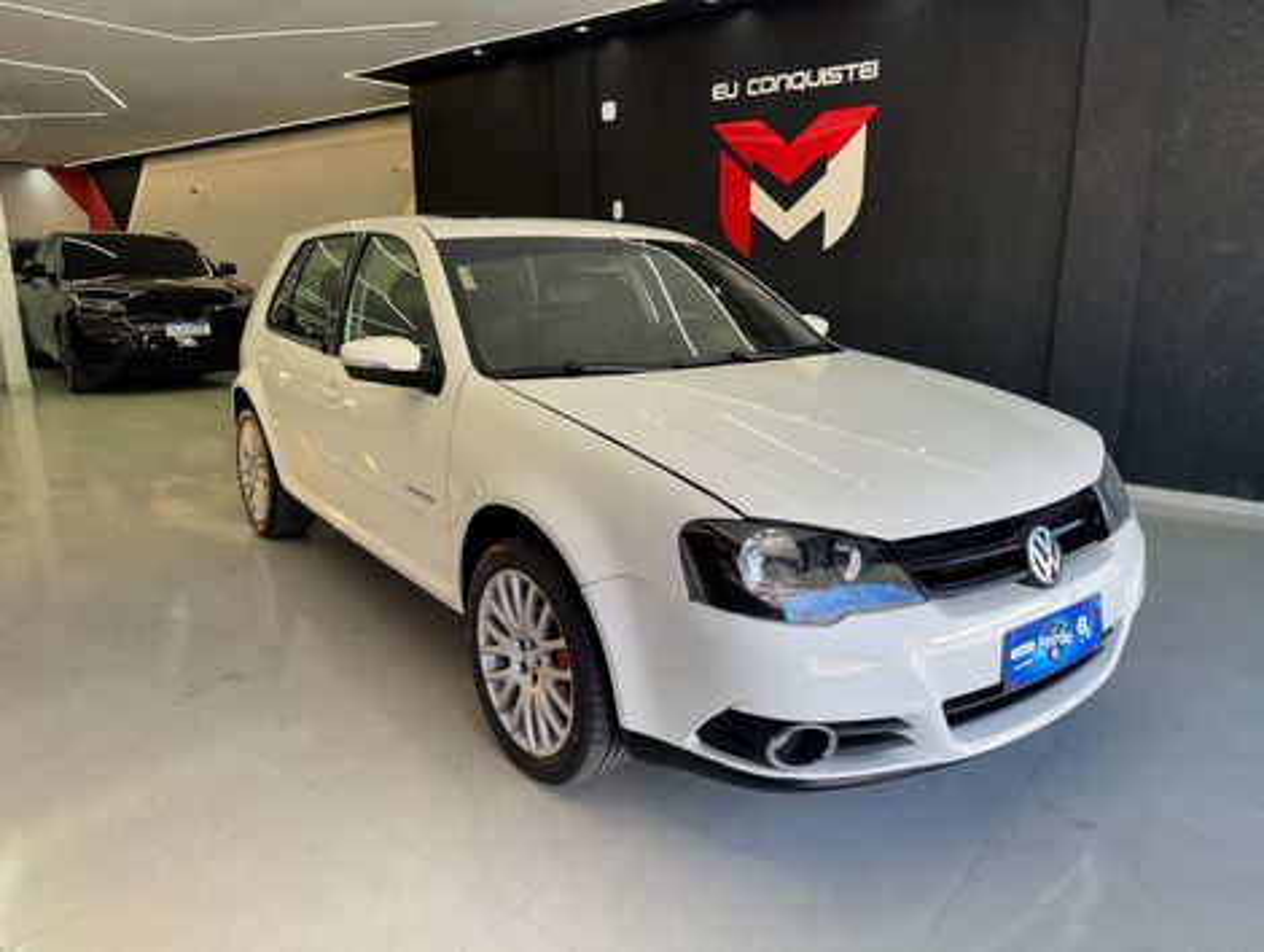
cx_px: 632
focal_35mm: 24
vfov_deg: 56.9
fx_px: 878
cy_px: 476
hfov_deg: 71.5
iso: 64
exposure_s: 1/223
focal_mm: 6.76
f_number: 1.78
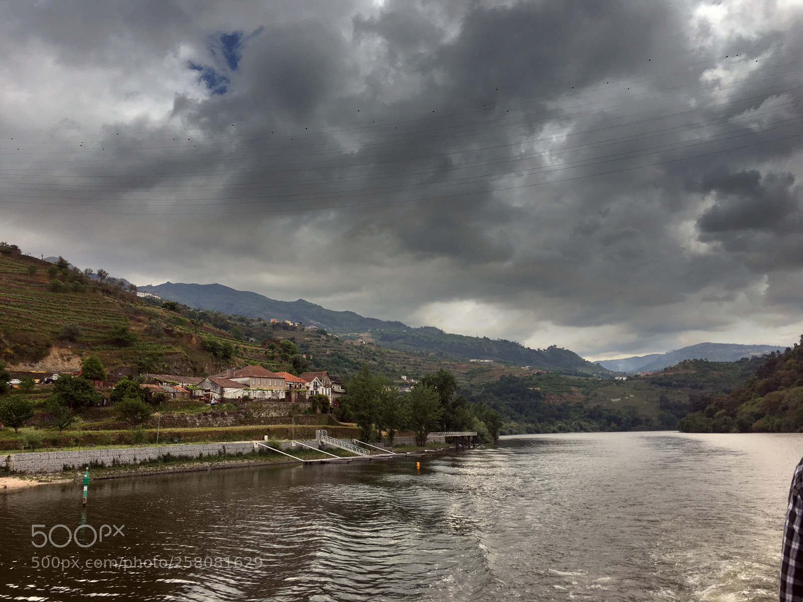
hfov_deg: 61.7
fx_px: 673
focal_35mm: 29
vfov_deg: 48.2
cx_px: 402
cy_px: 301
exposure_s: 1/538
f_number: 2.2
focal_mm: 4.15
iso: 25
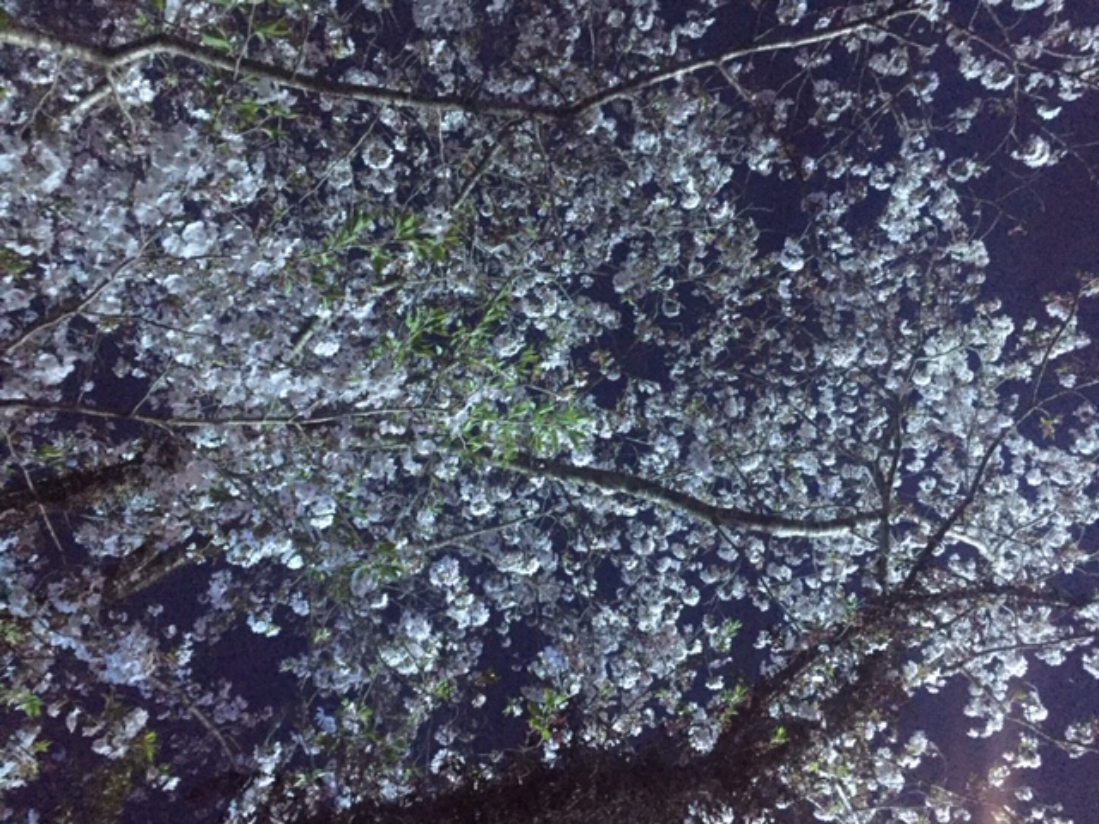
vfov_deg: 48.2
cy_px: 412
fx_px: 921
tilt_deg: +56.0
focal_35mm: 29
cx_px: 550
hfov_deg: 61.7
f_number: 2.2
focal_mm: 4.15
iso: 400
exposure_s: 1/15
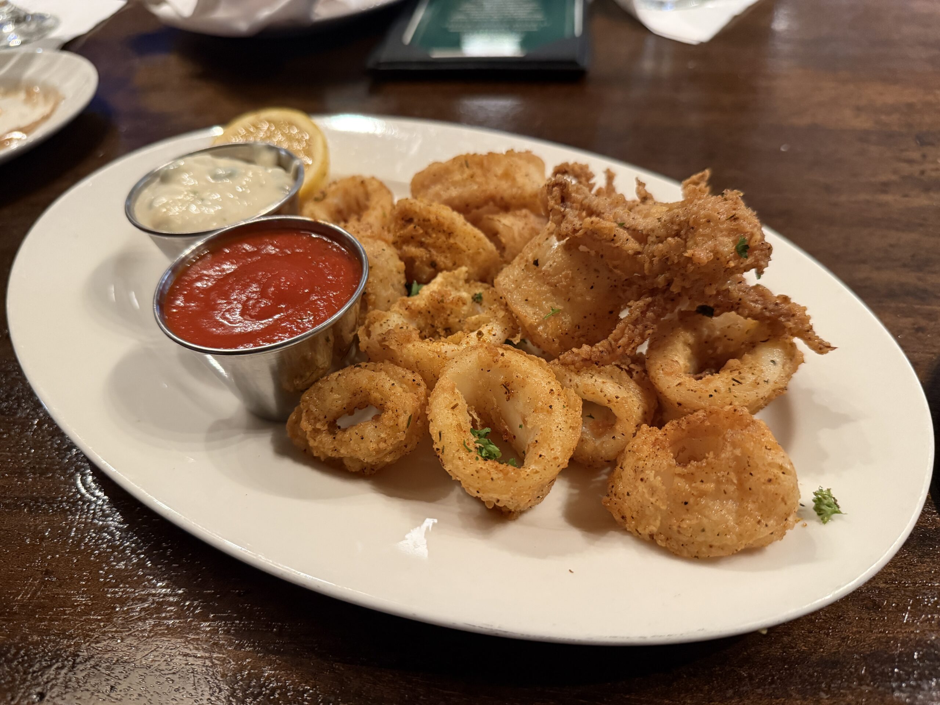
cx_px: 470
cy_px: 352
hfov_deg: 71.6
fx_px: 652
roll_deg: +4.7
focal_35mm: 24
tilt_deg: -44.5
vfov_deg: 56.8
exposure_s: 1/60
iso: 640
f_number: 1.78
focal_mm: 6.76
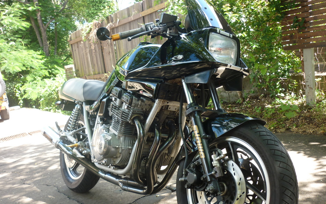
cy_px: 119
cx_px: 166
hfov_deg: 54.0
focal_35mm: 36
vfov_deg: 35.3
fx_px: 320
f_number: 2.8
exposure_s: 1/80
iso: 80
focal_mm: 5.5
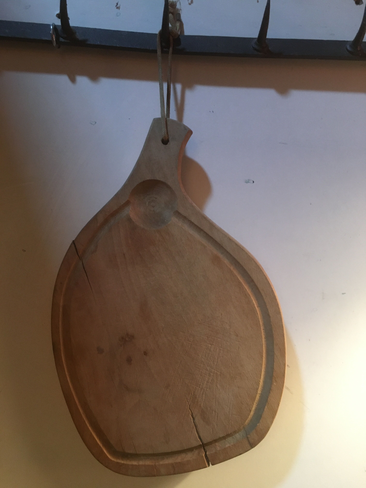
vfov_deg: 61.7
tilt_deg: +0.5
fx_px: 409
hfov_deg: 48.2
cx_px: 183
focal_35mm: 29
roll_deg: -1.7
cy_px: 244
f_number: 2.2
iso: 200
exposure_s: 1/17
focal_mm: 4.15
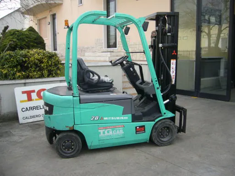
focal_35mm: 35
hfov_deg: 52.6
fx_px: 238
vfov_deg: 40.7
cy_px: 88
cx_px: 118
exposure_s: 1/320
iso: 80
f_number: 2.8
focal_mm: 5.8
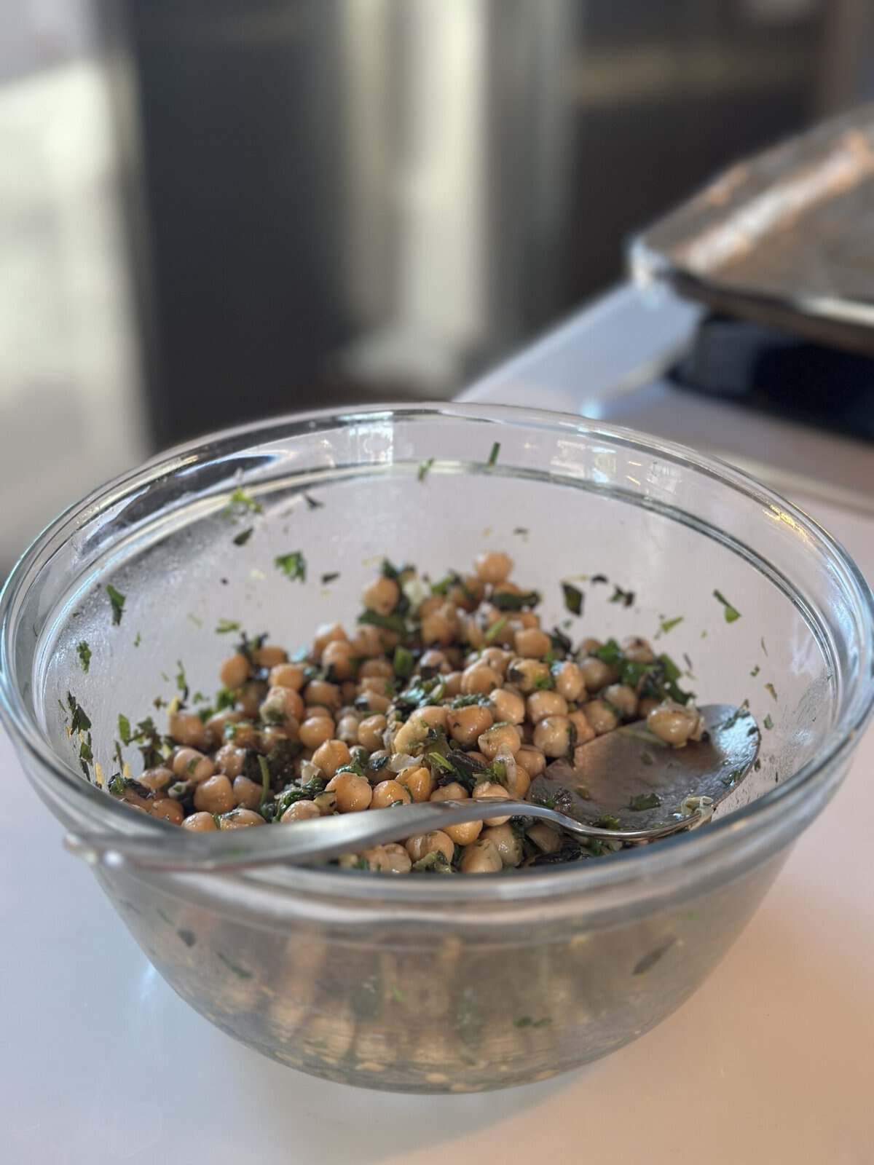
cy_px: 582
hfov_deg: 30.3
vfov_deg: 39.7
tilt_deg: -31.5
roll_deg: -0.2
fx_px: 1616
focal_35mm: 48
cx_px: 437
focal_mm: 6.86
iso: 125
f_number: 1.78
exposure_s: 1/60
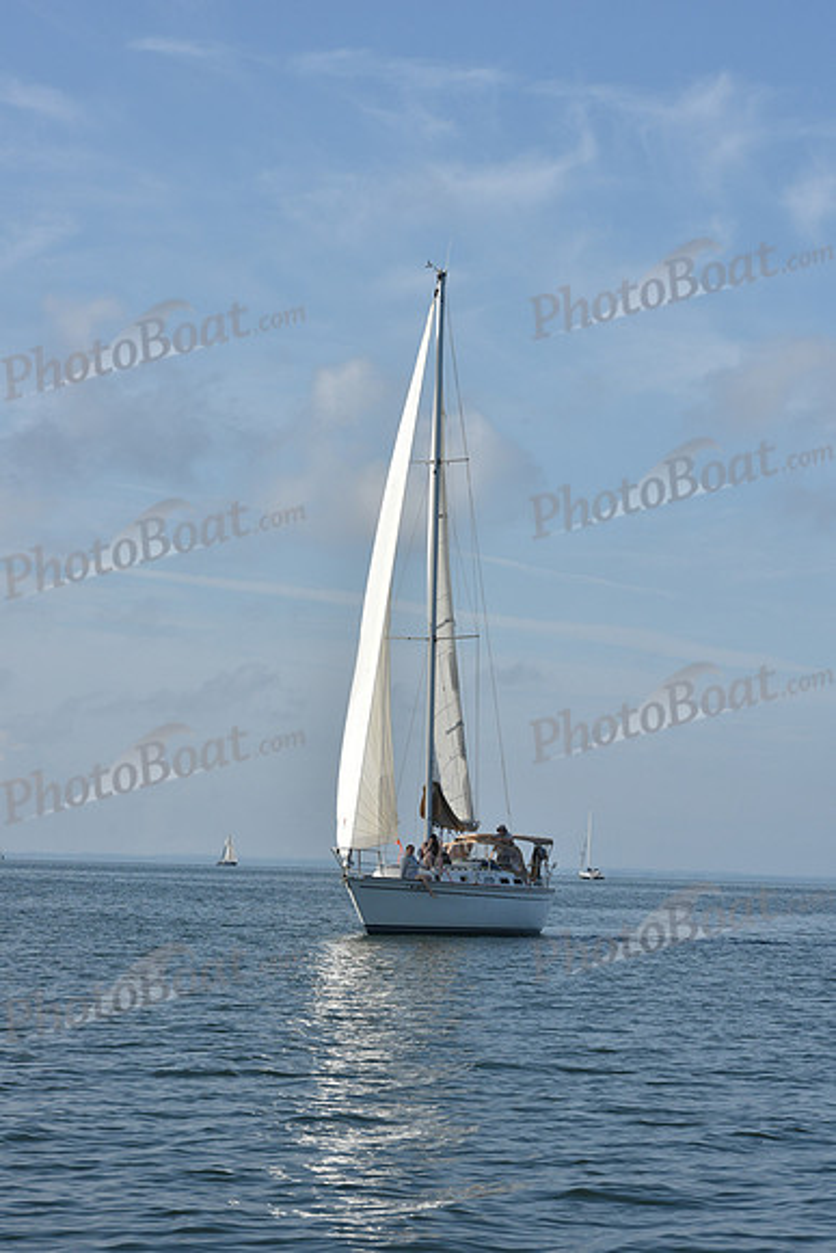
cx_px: 418
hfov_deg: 14.4
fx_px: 3307
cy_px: 626
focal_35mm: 95
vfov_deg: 21.5
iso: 320
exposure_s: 1/640
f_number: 13
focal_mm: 95
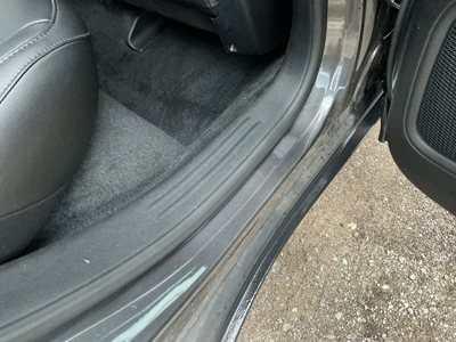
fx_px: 369
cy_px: 171
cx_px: 228
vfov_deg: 49.7
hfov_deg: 63.4
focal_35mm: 28
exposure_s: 1/60
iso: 320
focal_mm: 3
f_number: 1.8
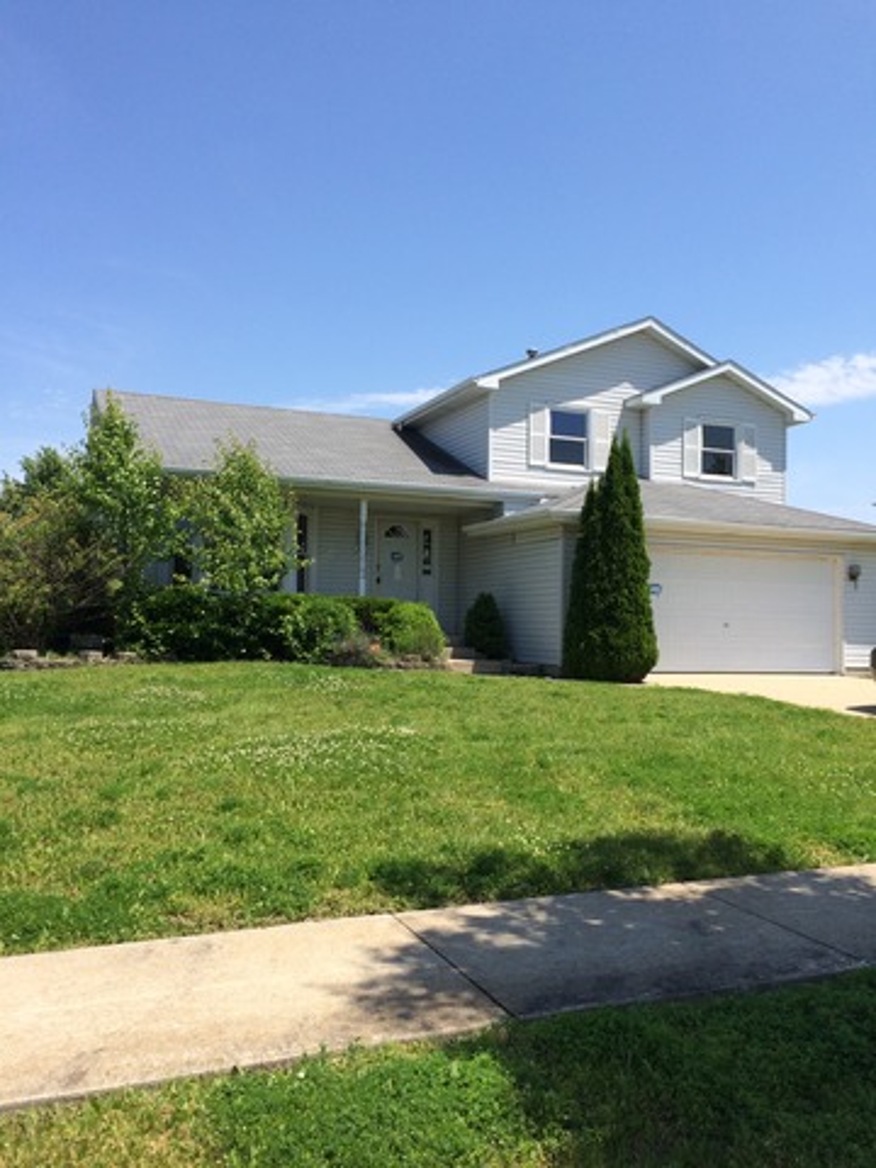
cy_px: 584
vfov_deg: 61.7
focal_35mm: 29
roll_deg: -0.4
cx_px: 438
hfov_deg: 48.2
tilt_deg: +1.7
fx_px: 979
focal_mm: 4.15
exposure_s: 1/1866
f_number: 2.2
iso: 32
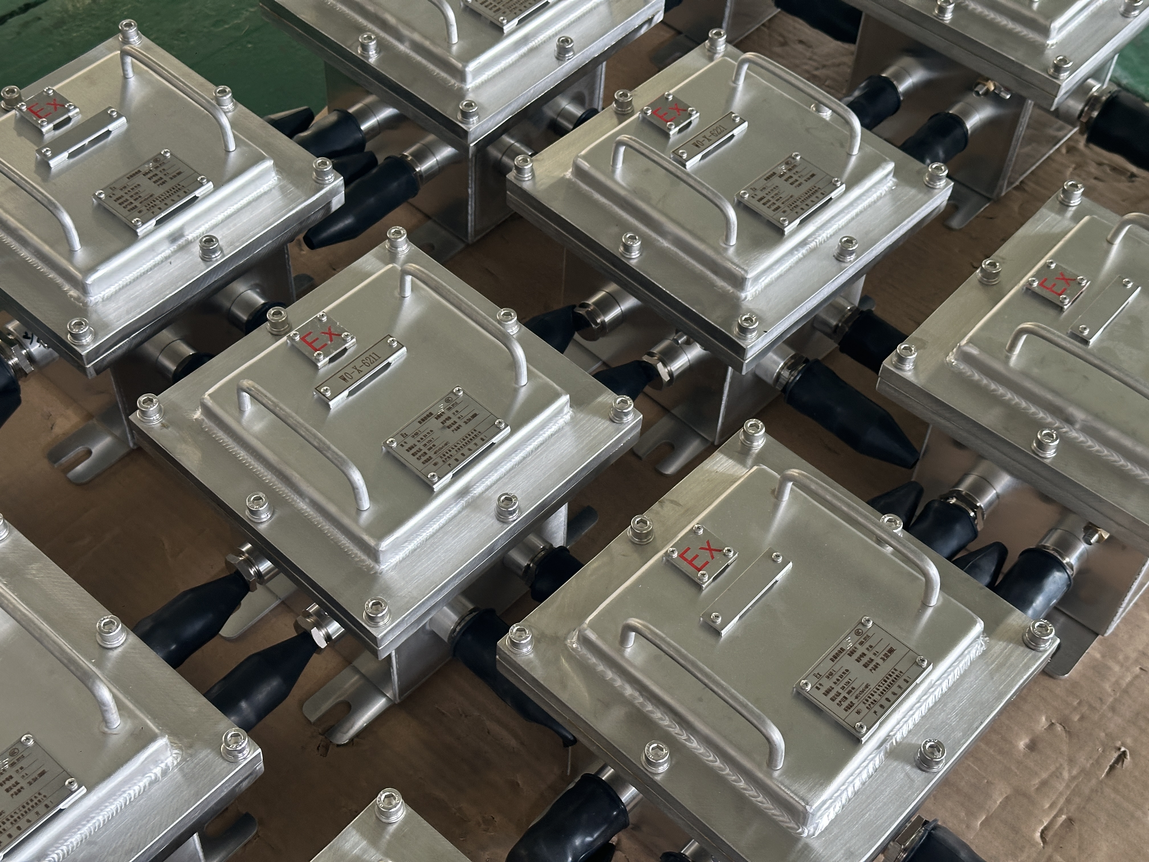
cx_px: 574
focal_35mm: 48
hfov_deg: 39.7
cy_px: 431
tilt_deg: -51.5
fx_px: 1593
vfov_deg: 30.3
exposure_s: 1/60
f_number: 1.78
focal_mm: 6.86
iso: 160
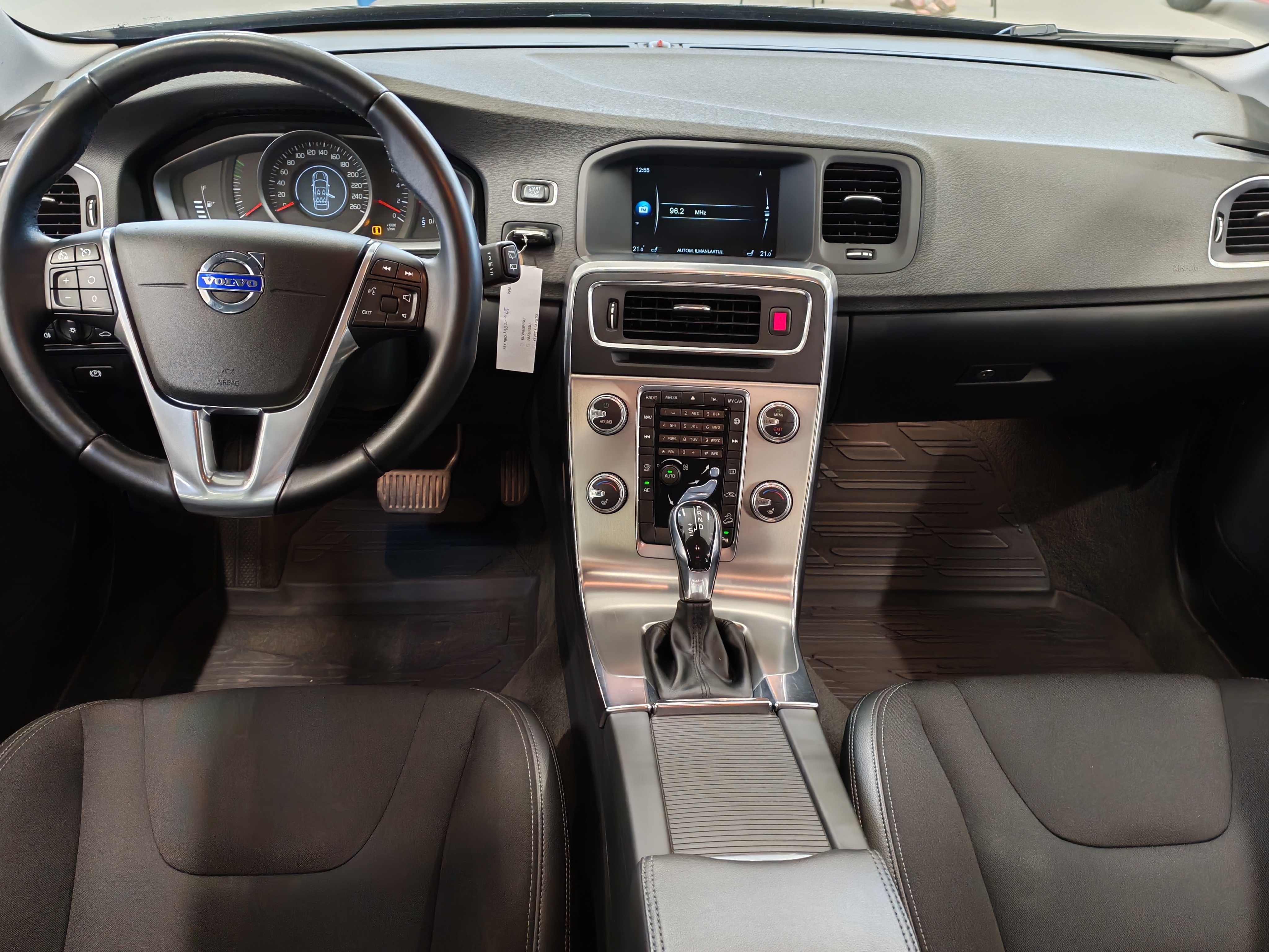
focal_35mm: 33
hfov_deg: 55.4
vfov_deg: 42.9
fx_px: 1210
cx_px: 634
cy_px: 476
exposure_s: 1/50
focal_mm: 6.12
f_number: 1.9
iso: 1137
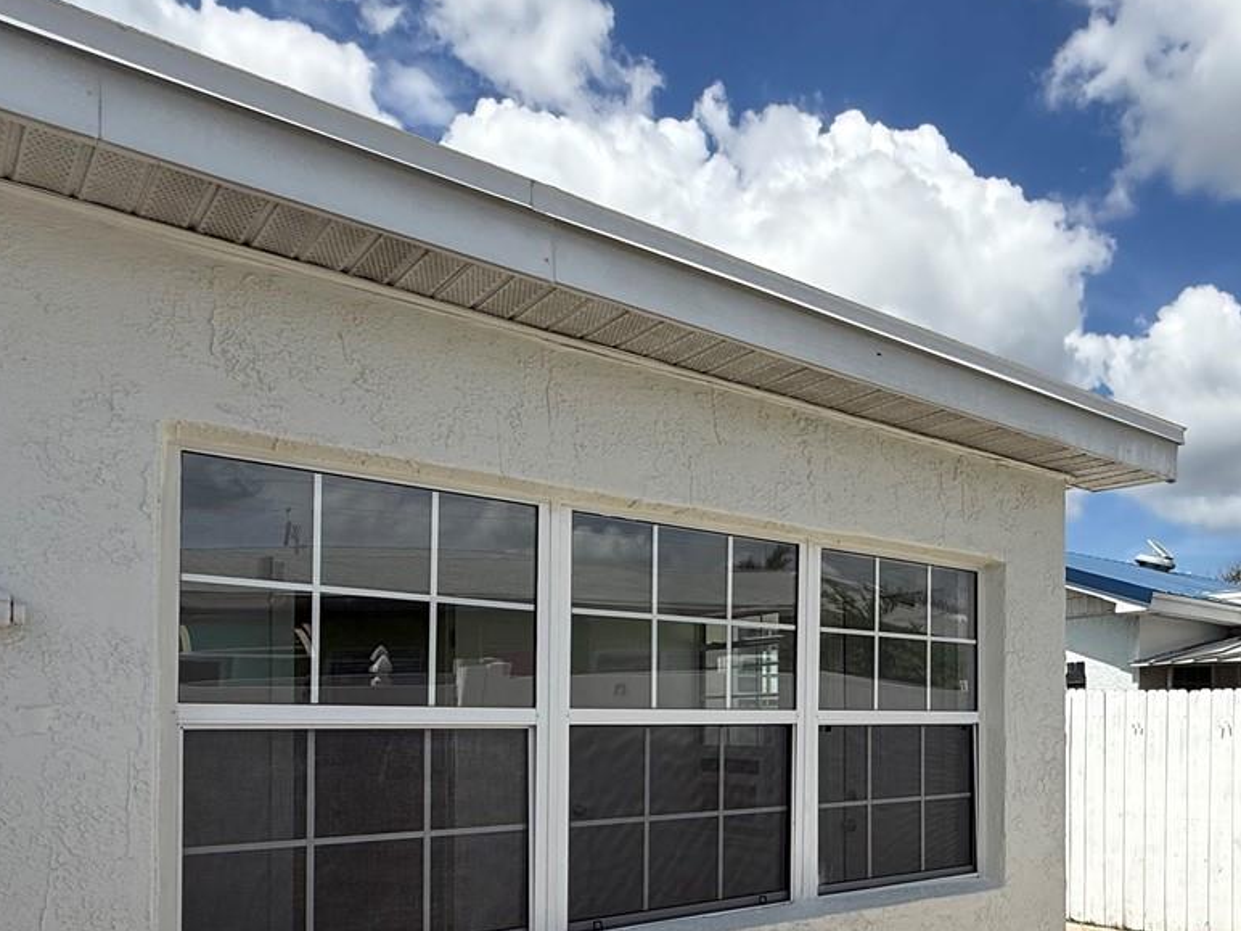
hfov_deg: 59.8
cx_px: 857
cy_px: 716
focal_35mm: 29
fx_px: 1040
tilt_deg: +1.1
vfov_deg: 46.2
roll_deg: -0.1
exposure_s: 1/3891
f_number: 2.2
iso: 50
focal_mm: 2.22
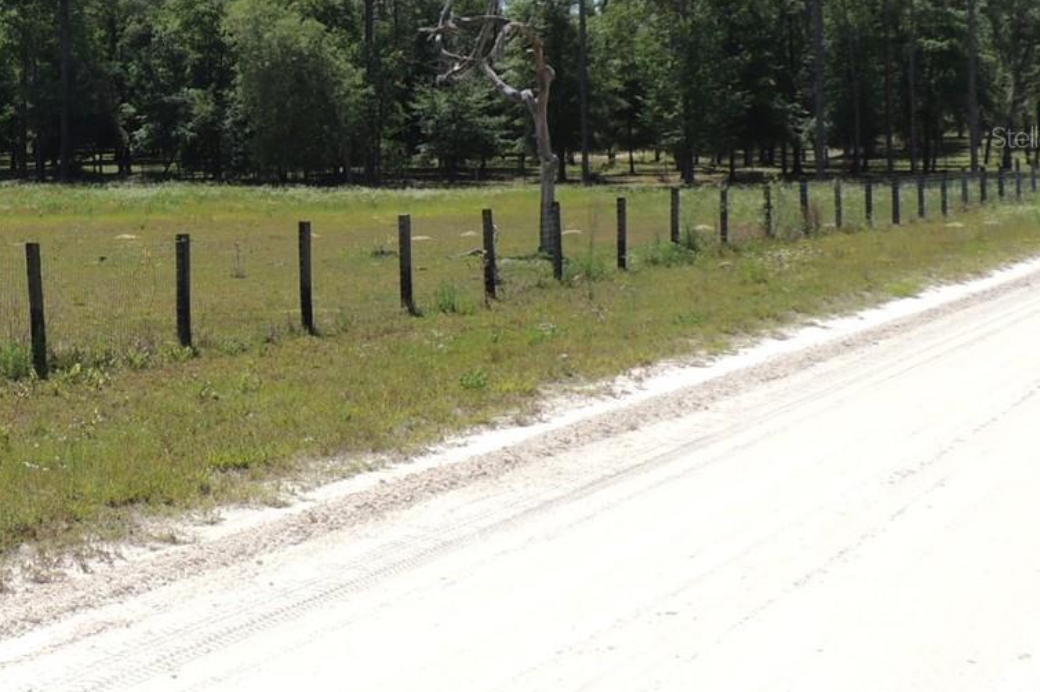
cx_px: 18
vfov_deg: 25.1
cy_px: 136
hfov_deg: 34.4
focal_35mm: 53
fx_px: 1530
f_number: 3
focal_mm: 4.3
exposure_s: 1/1600
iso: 100
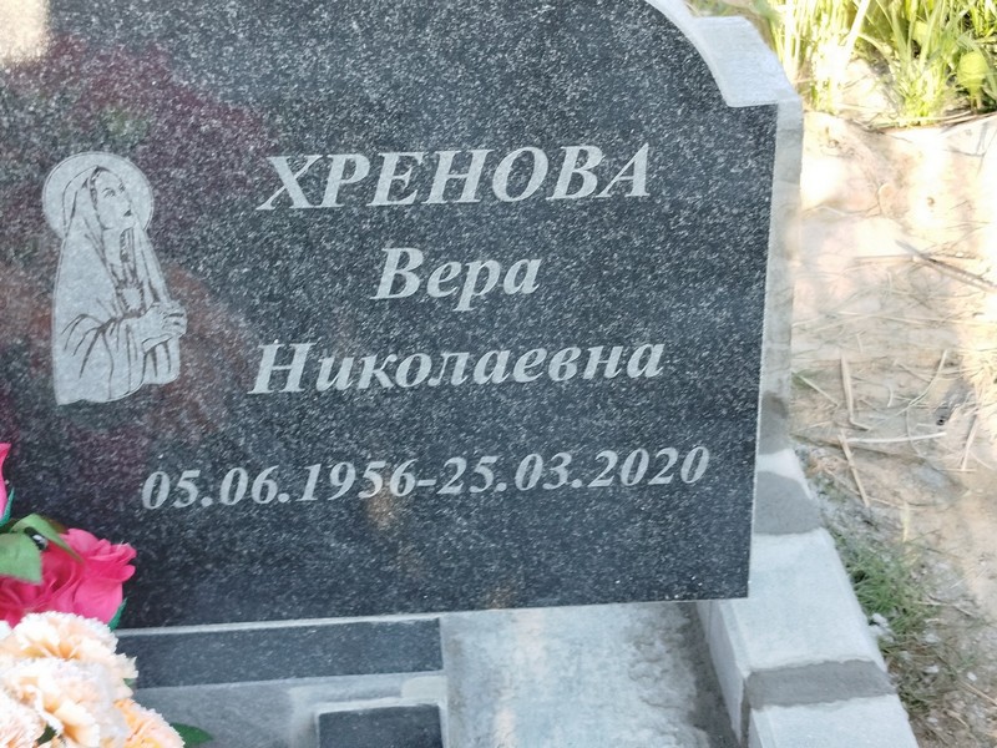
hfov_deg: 71.6
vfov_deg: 56.8
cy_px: 374
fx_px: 691
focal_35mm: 24
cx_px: 498
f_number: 1.7
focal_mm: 5.31
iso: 64
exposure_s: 1/50
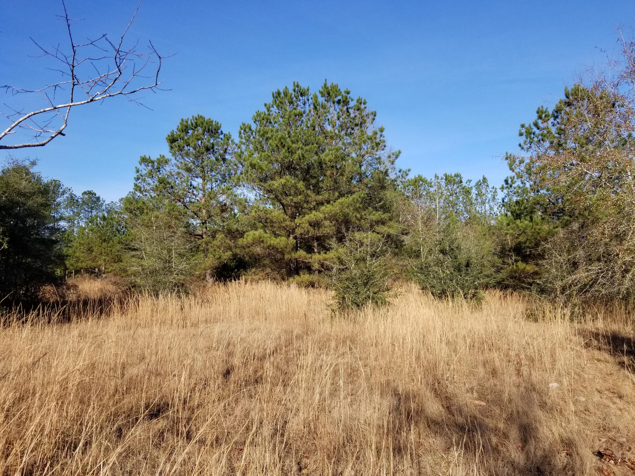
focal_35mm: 26
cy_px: 238
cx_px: 318
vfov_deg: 53.1
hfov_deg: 67.3
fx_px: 477
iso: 50
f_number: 1.7
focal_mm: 4.3
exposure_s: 1/2256
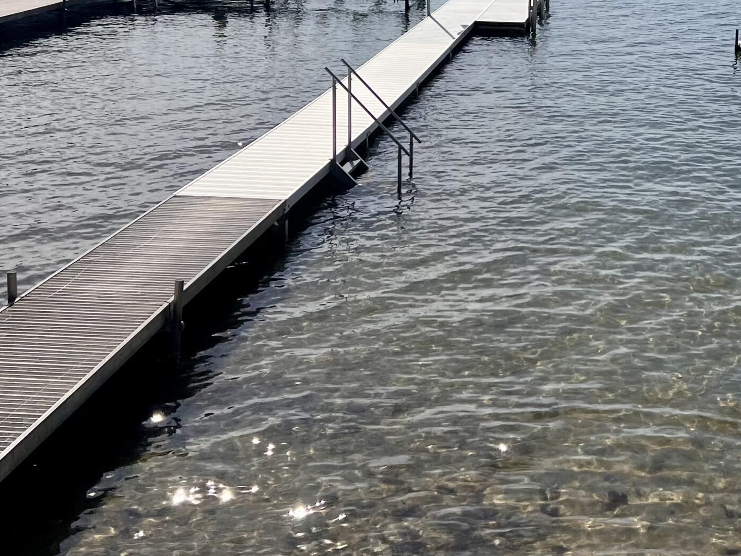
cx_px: 572
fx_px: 1199
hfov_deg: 33.5
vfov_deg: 25.4
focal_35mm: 56
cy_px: 77
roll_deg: -1.3
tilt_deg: -10.3
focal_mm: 5.7
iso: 50
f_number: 1.5
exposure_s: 1/11364
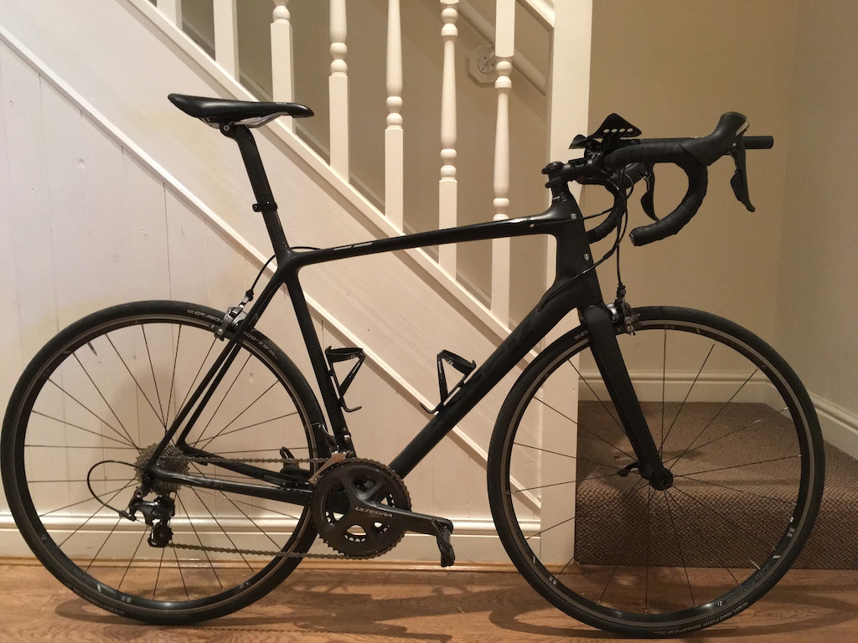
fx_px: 719
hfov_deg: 61.7
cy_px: 322
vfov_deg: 48.2
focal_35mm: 29
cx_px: 429
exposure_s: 1/17
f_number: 2.2
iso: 250
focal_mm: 4.15
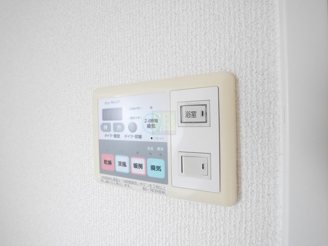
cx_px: 164
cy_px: 123
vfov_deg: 85.7
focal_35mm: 14
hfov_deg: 102.1
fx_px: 133
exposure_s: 1/50
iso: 3200
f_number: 4
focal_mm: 7
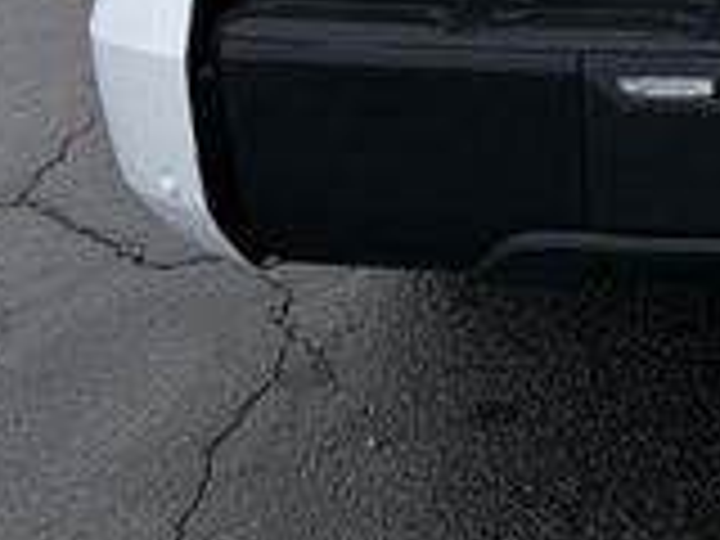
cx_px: 1120
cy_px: -423
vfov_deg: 13.8
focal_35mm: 96
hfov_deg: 18.0
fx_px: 1997
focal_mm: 6.76
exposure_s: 1/3425
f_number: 1.78
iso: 80
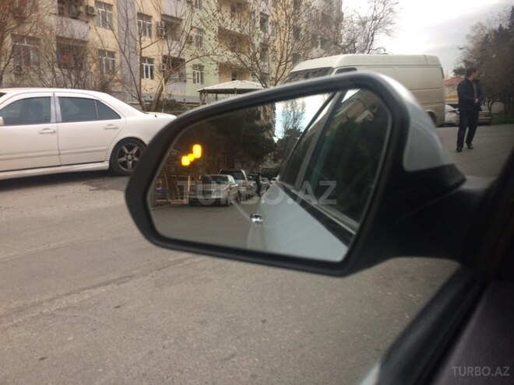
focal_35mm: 29
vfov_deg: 48.2
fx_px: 431
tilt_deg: -11.0
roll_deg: -0.4
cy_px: 192
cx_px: 257
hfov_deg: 61.7
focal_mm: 4.15
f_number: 2.2
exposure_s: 1/50
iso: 40
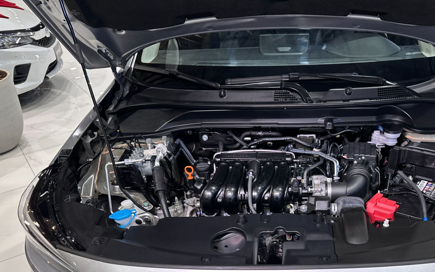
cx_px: 293
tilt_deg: -35.2
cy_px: 224
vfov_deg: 34.9
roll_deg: +1.7
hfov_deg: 54.1
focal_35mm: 35
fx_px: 415
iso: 200
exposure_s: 1/120
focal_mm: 6.86
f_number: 1.78
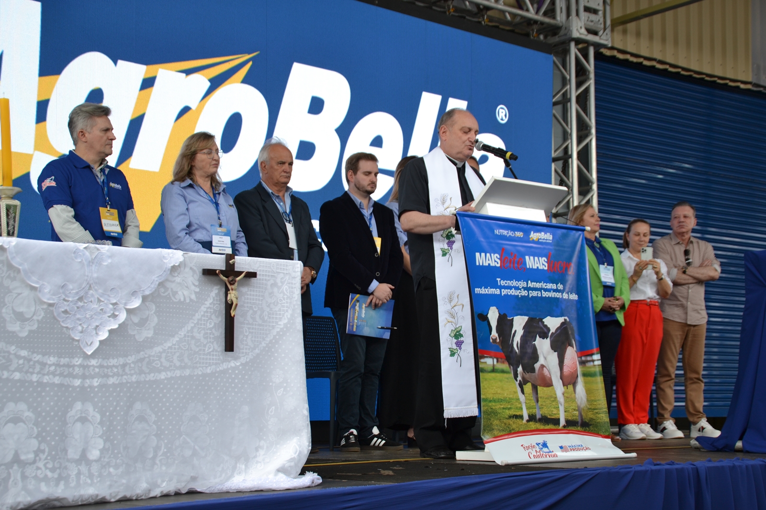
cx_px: 383
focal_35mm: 60
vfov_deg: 22.6
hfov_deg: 33.4
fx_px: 1277
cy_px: 255
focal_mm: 40
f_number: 5.6
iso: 160
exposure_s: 1/125
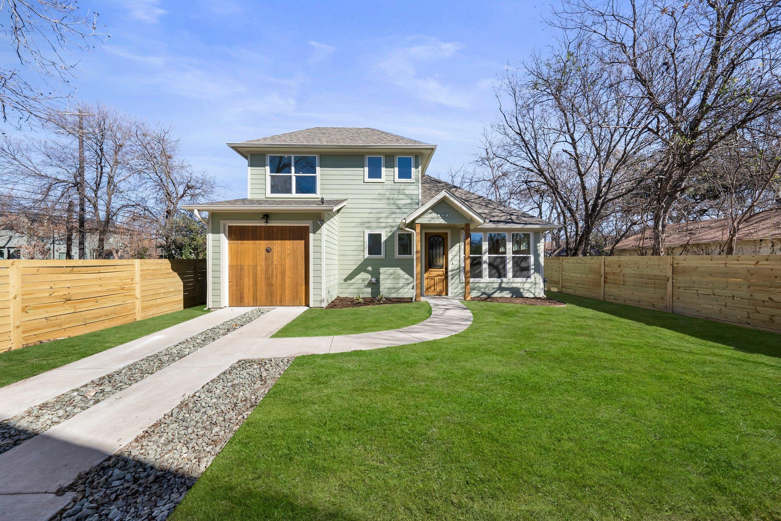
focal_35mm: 12
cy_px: 260
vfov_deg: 90.1
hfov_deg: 112.6
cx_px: 390
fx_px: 260
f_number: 11
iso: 400
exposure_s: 1/60
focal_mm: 12
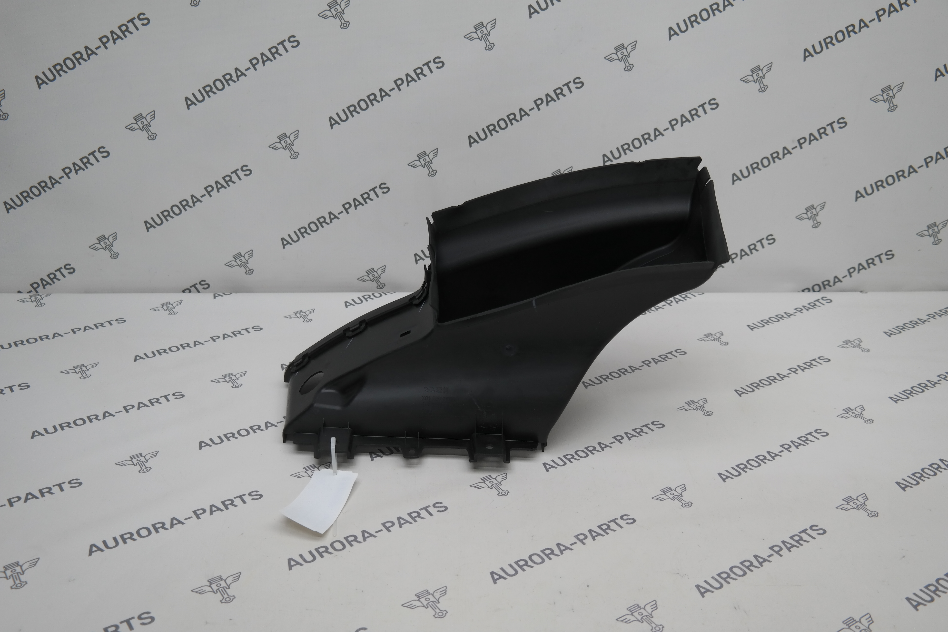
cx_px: 474
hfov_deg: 50.7
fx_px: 1001
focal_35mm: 38
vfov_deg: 35.1
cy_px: 316
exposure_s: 1/100
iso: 200
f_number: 4
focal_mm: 25
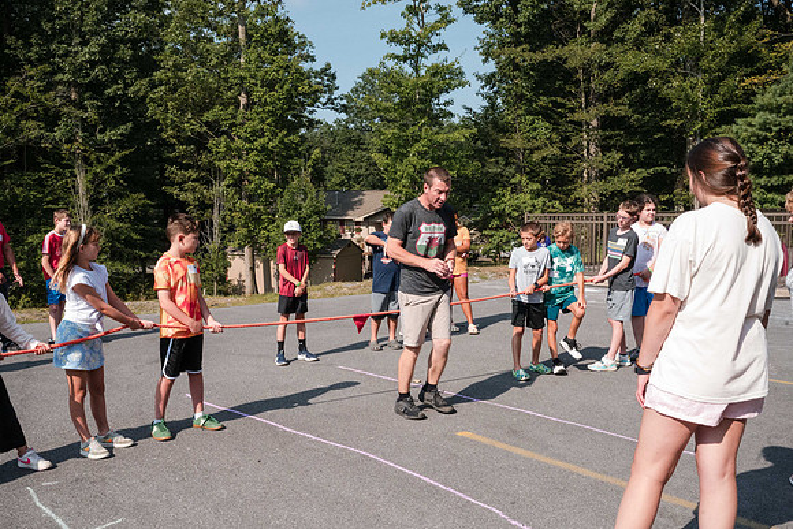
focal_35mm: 37
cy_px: 259
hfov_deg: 51.5
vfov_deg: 35.7
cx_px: 384
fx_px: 822
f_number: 16
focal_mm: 35
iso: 6400
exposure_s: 1/3200
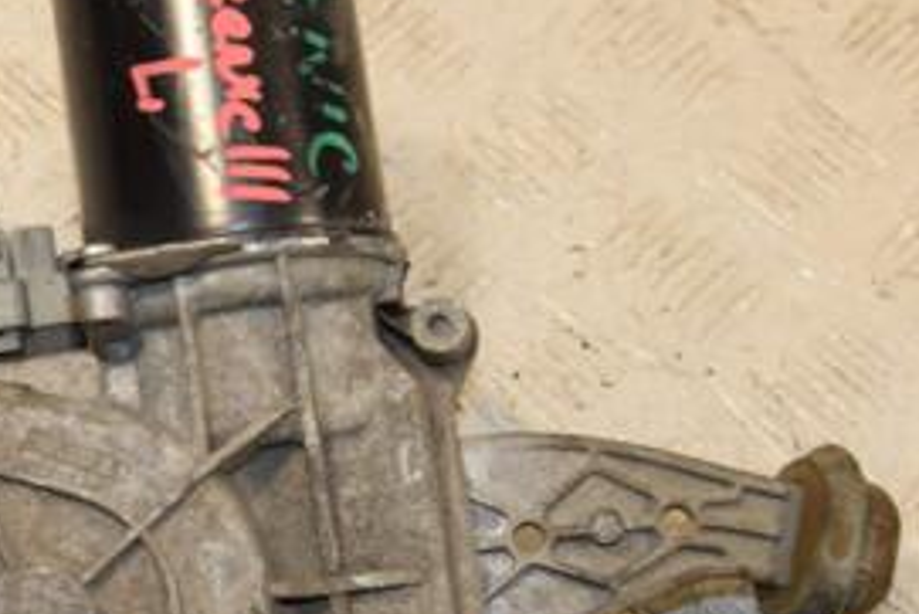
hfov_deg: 17.5
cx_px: 180
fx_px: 2965
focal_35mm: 116
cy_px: 421
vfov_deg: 11.8
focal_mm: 35
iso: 800
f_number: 8
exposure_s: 1/200
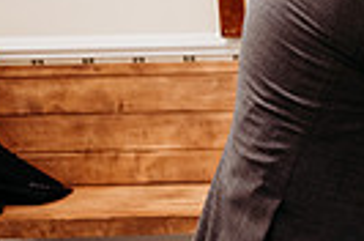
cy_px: 7
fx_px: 1059
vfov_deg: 12.8
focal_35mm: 105
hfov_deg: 17.6
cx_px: 536
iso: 1250
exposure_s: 1/200
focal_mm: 24
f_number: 2.2
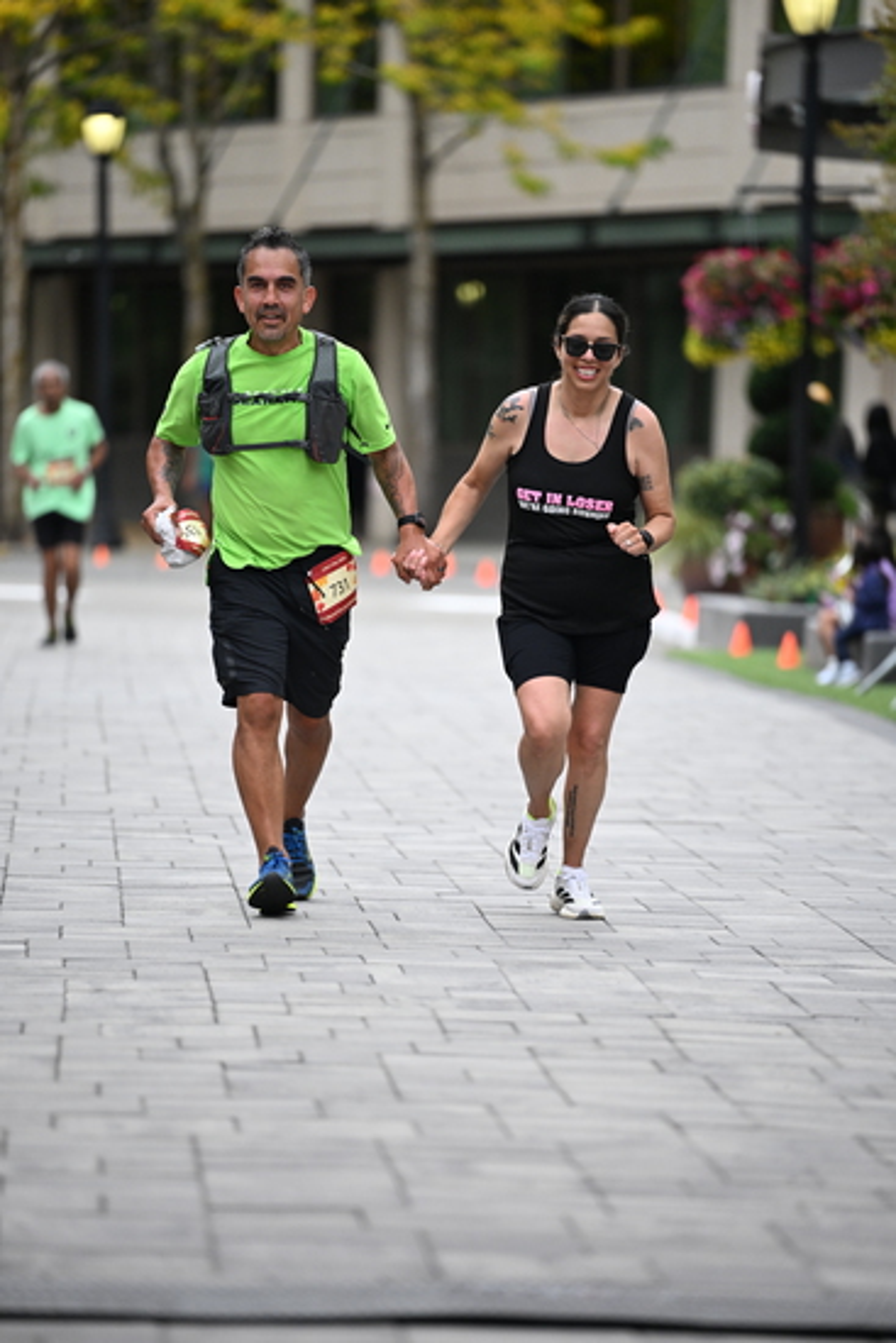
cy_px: 672
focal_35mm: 200
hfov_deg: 6.9
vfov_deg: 10.3
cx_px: 448
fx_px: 7461
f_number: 2.8
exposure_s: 1/5000
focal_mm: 200
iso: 1600
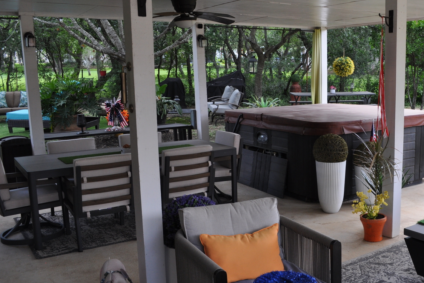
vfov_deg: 34.2
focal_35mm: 39
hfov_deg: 48.1
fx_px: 459
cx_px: 306
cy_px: 147
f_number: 5.6
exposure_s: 1/125
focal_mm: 18
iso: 360
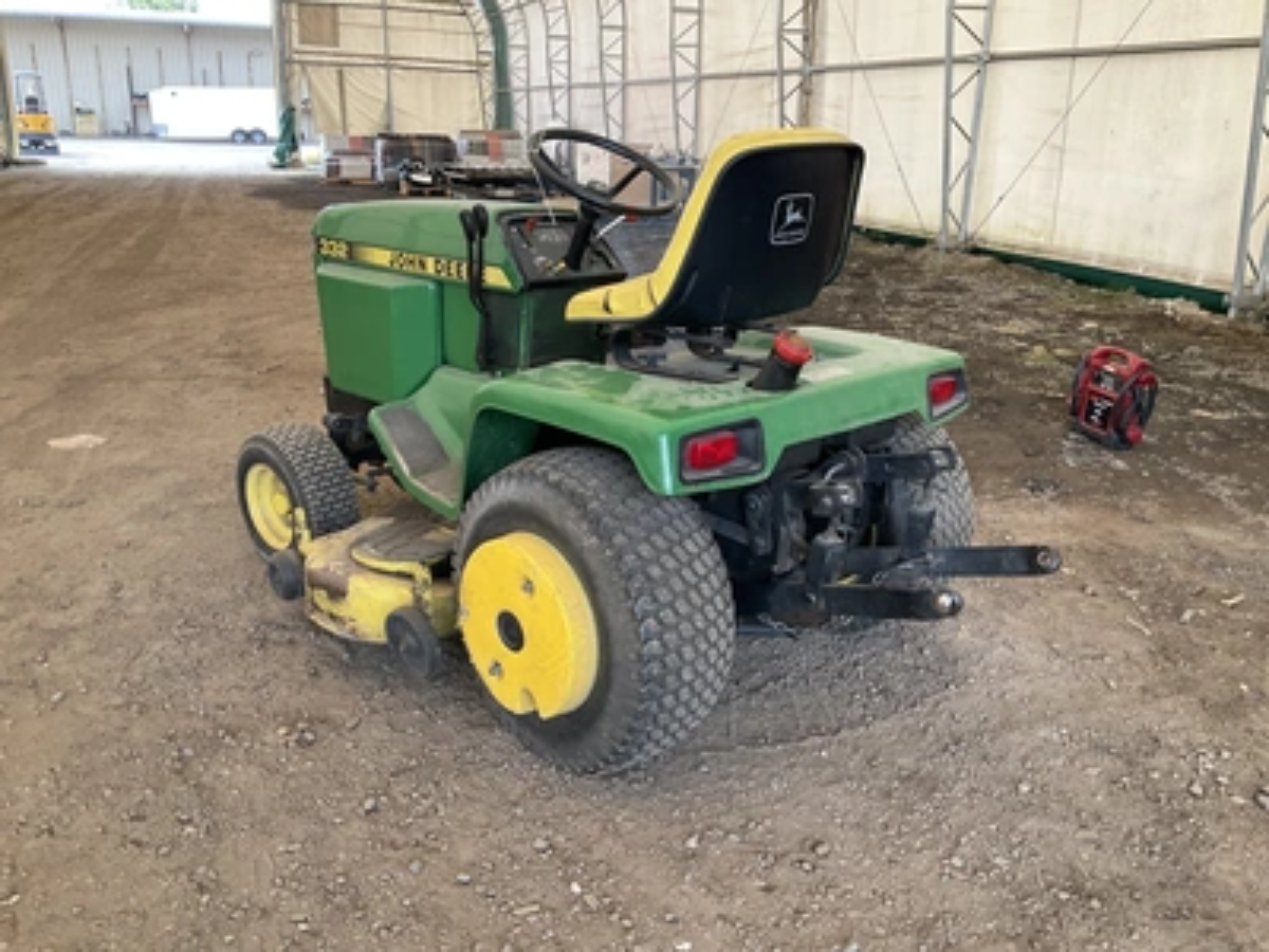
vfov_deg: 48.2
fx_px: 1063
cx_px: 634
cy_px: 476
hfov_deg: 61.7
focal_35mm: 29
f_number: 1.8
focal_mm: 3
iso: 32
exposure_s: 1/122
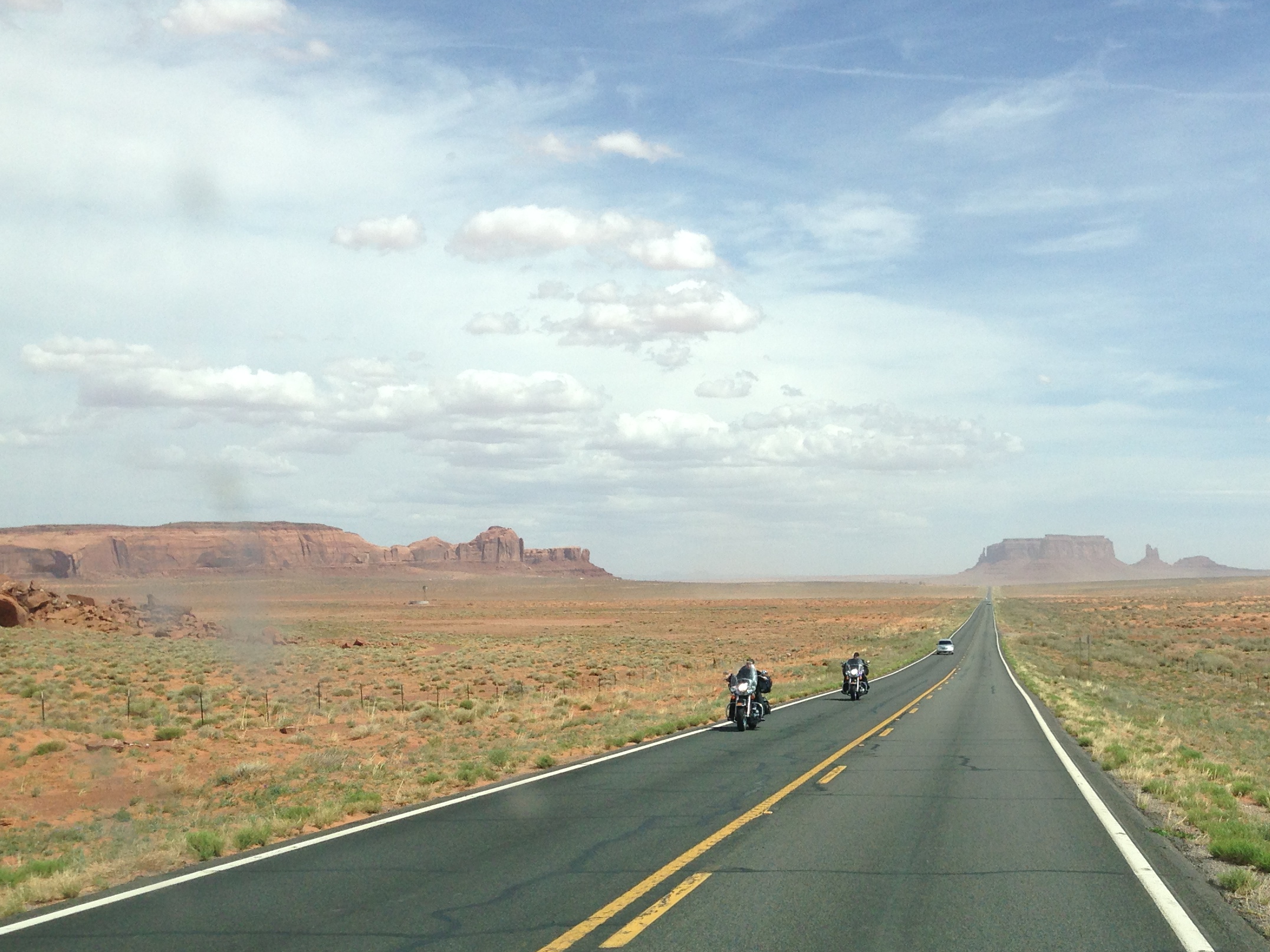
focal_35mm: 50
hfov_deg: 37.7
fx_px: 1835
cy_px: 672
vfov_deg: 28.8
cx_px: 858
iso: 50
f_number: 2.4
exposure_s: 1/2008
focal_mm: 4.12
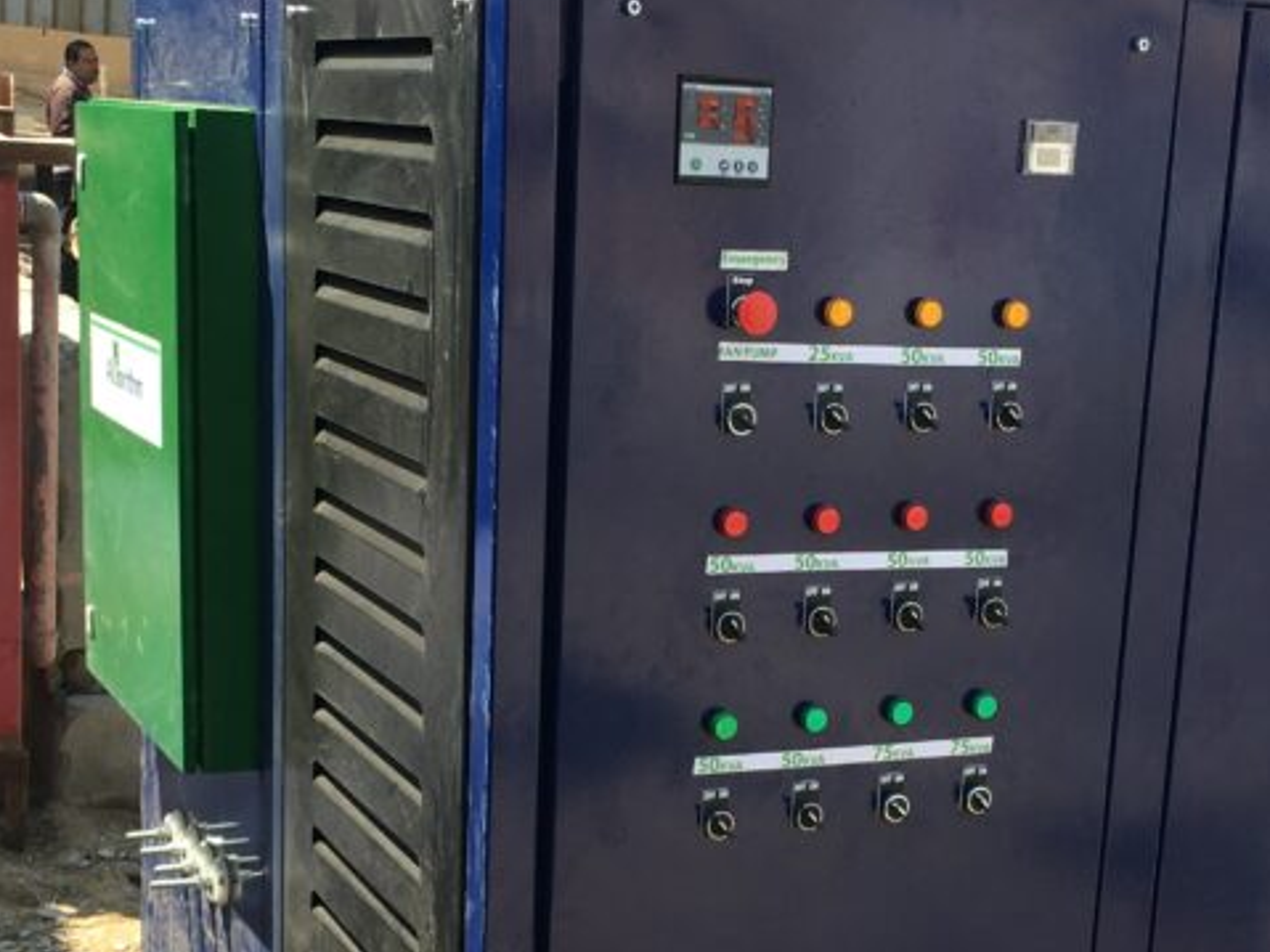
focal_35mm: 62
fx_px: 2274
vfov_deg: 23.4
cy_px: 700
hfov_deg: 31.1
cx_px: 737
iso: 25
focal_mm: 4.15
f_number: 2.2
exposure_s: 1/466
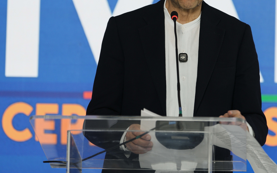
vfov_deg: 7.4
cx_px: 189
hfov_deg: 11.8
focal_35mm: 178
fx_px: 1344
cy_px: 37
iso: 500
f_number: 2.8
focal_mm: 113
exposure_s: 1/125
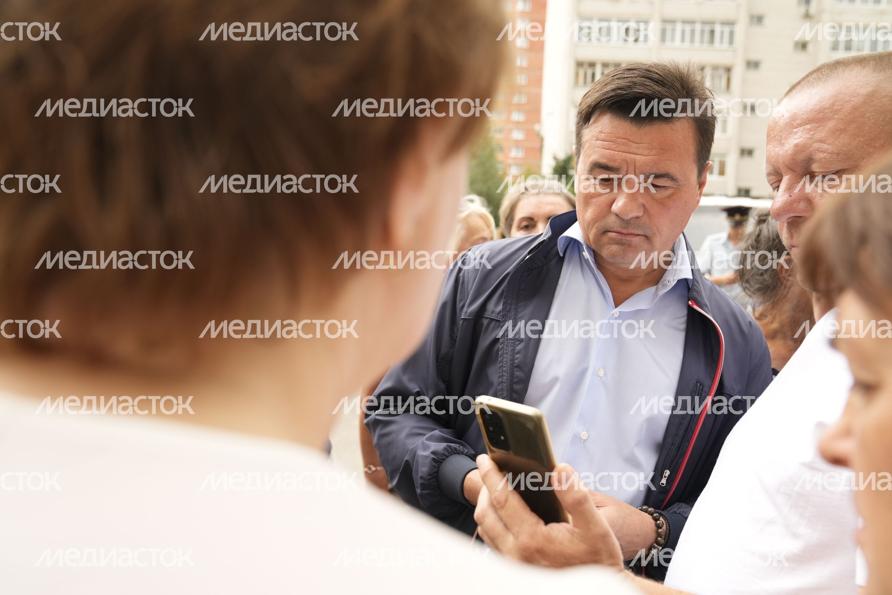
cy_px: 298
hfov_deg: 57.2
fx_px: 818
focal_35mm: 33
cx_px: 446
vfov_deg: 40.0
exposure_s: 1/200
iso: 800
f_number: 4.5
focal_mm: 33
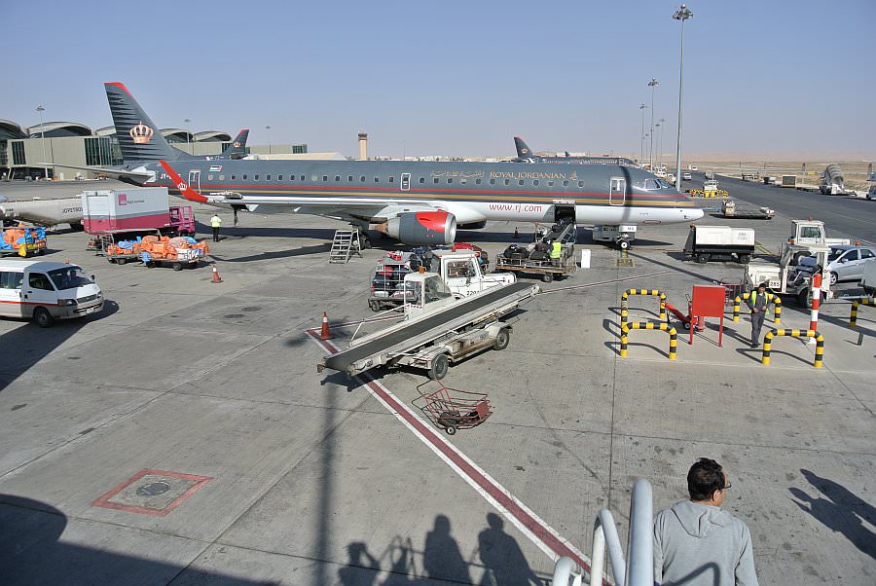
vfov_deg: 48.0
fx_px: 658
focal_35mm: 27
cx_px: 438
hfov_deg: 67.3
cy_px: 293
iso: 100
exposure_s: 1/800
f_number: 5
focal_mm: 10
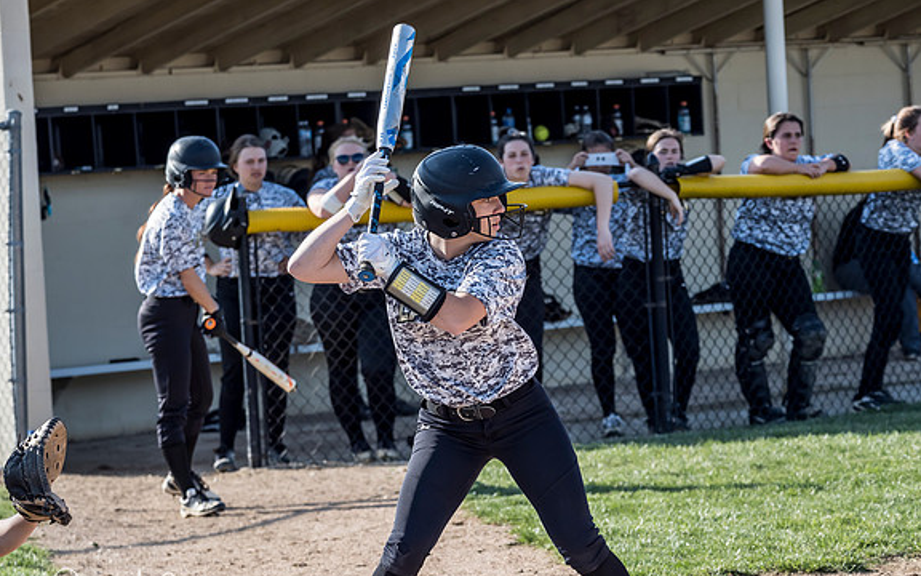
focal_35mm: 205
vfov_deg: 6.4
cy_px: 343
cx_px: 459
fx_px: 5146
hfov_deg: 10.2
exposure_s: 1/1000
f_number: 5
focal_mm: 96
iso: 400
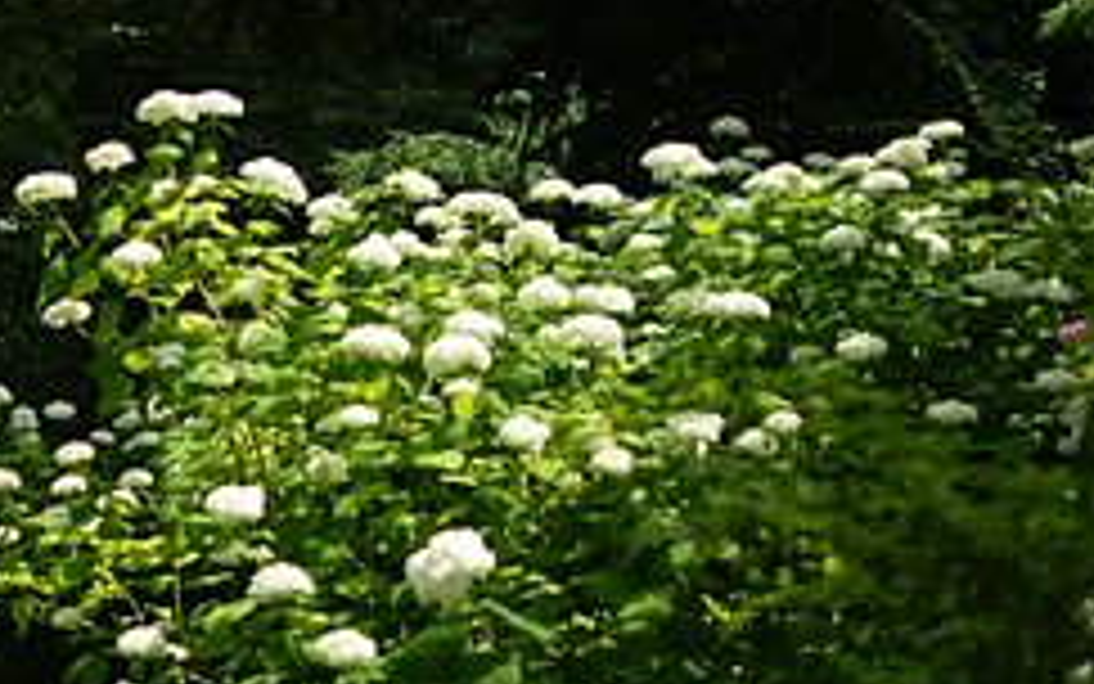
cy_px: 497
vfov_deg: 14.5
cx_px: 257
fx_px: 2684
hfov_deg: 22.8
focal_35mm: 90
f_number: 2
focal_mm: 28
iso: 200
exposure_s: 1/3200
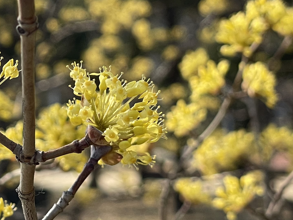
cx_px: 29
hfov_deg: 13.4
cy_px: 106
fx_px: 1236
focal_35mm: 146
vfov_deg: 10.2
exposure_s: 1/695
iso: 25
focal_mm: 6
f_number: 2
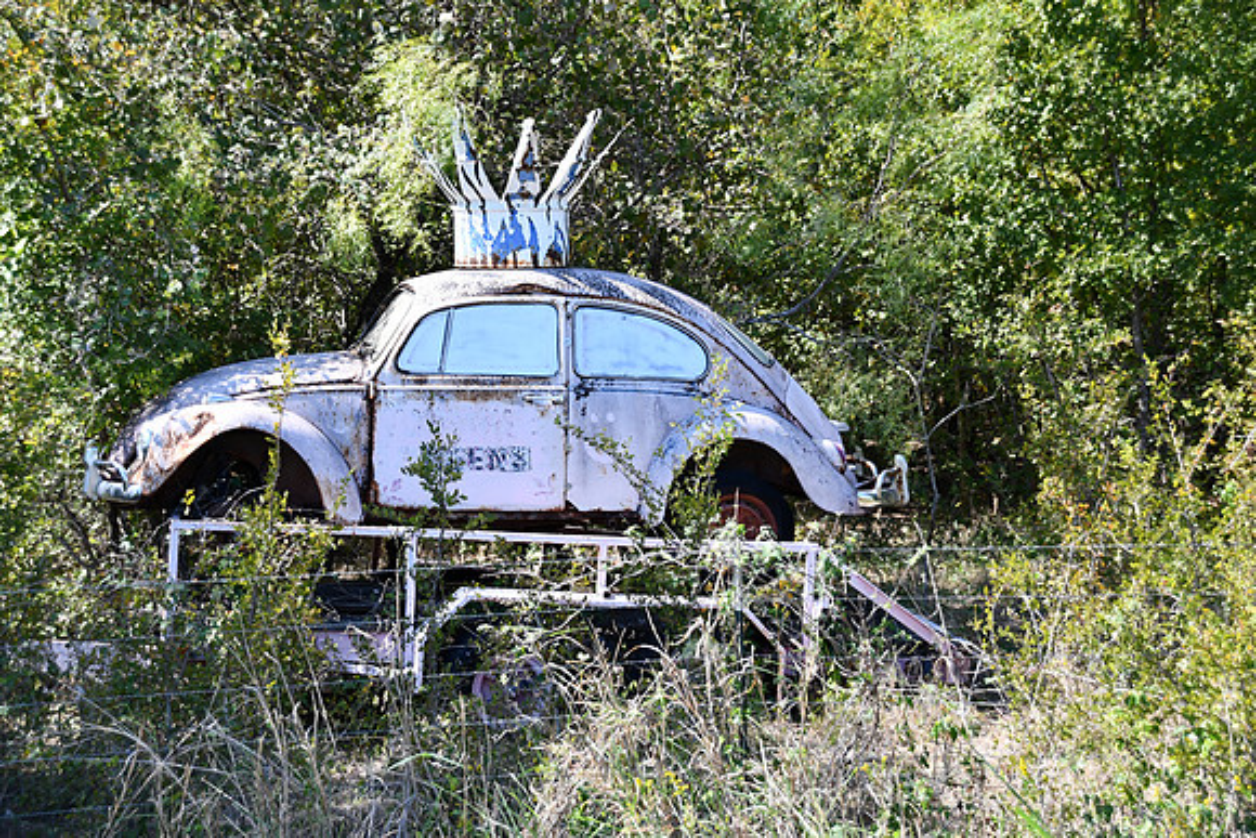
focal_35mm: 93
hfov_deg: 21.9
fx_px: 3245
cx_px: 628
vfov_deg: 14.7
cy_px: 419
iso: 200
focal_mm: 62
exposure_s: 1/250
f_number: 6.3
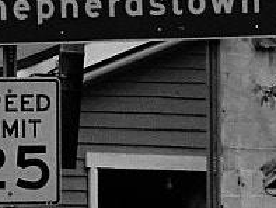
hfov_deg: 2.3
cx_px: -423
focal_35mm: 867
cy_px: -53
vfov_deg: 1.7
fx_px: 6917
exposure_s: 1/1000
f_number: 8
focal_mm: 40.73
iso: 1000
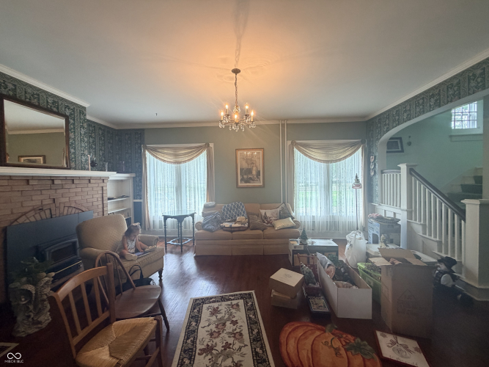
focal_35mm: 14
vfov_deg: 85.7
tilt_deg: -2.1
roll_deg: +1.0
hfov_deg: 102.1
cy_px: 184
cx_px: 244
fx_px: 198
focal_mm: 2.22
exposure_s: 1/60
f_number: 2.2
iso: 200
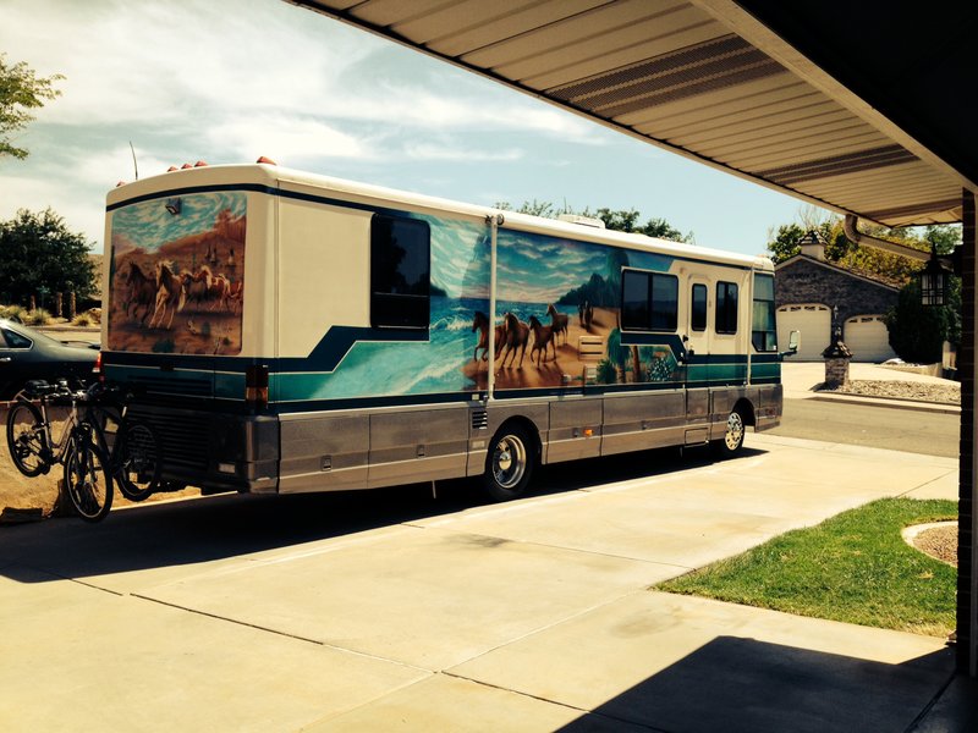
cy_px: 366
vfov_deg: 40.7
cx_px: 489
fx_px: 989
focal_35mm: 35
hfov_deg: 52.6
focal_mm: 4.28
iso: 50
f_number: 2.4
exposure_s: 1/1577
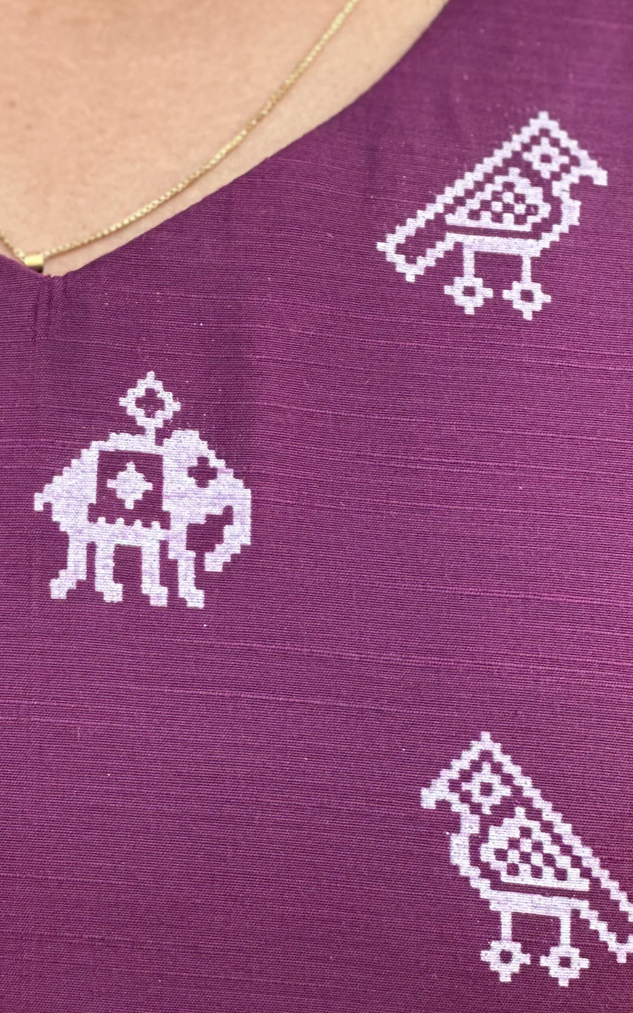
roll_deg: -2.0
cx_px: -4
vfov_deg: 13.2
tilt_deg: -13.4
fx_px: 4361
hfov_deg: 8.3
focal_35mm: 158
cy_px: 340
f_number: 2.8
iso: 160
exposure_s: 1/121
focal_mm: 9
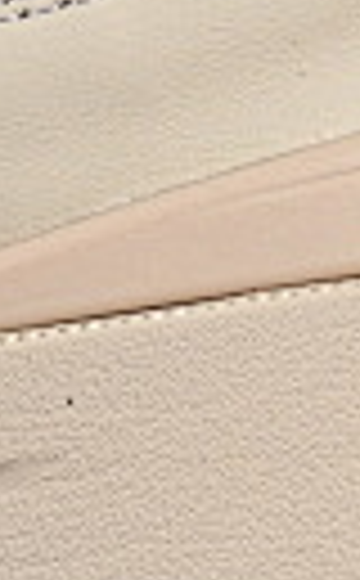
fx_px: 10135
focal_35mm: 642
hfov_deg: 2.0
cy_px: -180
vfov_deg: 3.3
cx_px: -756
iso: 160
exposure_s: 1/80
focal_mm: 50
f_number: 8
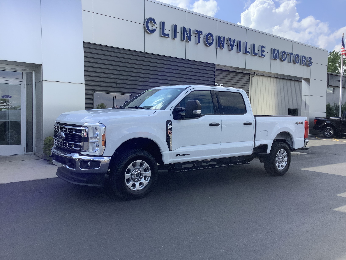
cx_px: 173
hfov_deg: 58.4
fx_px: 310
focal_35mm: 31
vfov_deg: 45.4
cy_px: 130
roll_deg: -1.2
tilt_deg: -3.9
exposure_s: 1/776
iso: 25
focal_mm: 3.3
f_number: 2.4
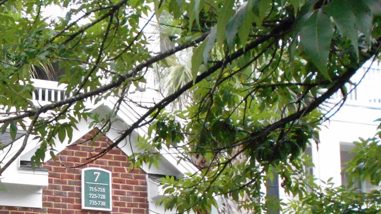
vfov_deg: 15.5
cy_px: 264
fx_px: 758
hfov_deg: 27.0
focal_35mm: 75
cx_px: 21
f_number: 3.2
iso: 500
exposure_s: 1/250
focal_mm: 4.6
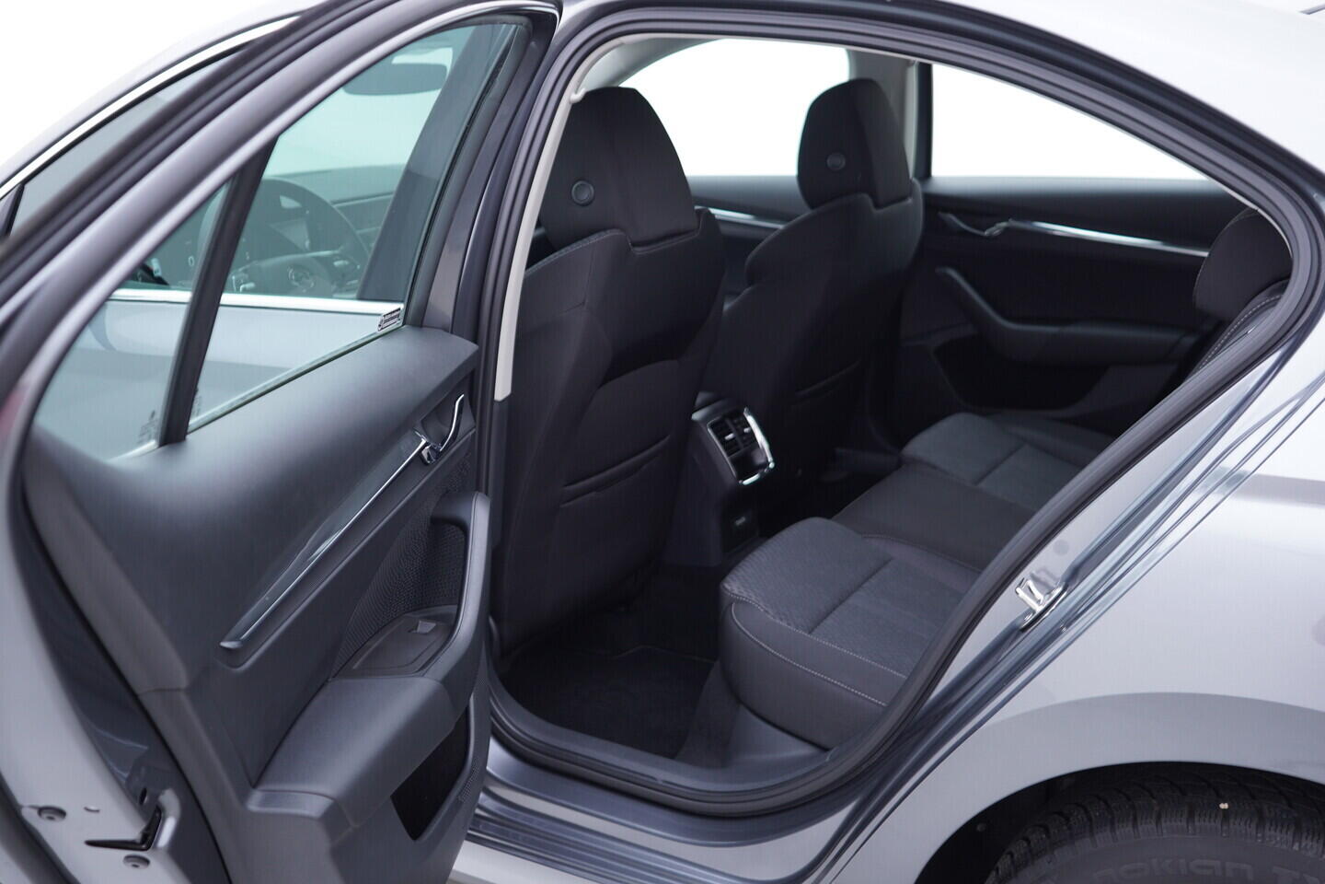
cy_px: 442
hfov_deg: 53.1
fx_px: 1325
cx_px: 662
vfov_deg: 36.9
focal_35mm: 36
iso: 160
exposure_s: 1/40
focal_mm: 24
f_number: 2.8
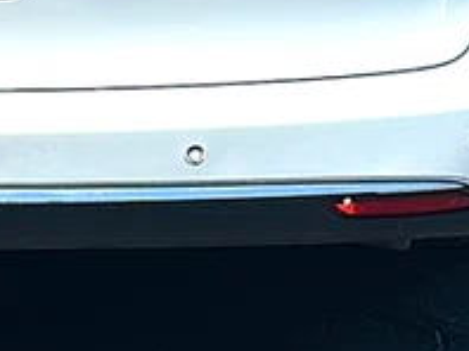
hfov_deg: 14.1
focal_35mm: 138
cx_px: -24
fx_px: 1867
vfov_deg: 10.3
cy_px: -229
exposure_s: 1/6289
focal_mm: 6.86
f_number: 1.78
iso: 80
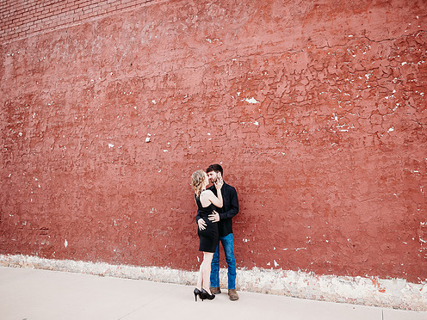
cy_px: 160
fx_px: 333
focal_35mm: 27
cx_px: 234
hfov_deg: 65.2
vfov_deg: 51.4
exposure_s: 1/640
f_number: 2.8
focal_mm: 24
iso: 250
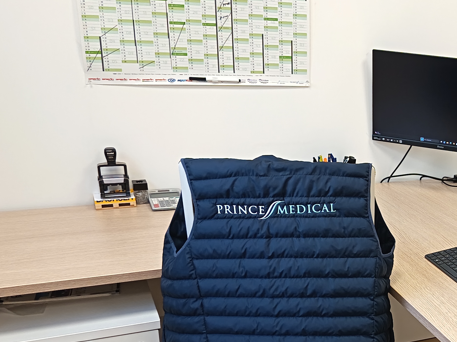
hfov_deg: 34.8
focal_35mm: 51
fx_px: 673
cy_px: 270
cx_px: 432
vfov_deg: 28.0
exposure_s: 1/100
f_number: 1.75
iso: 1134
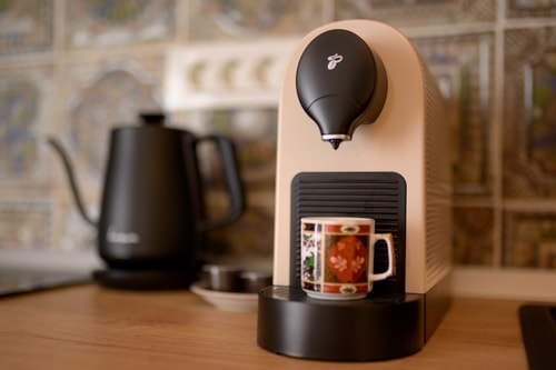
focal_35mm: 40
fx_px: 623
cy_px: 199
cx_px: 285
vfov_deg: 33.1
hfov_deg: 48.1
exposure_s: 1/250
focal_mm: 35
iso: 200
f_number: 1.4
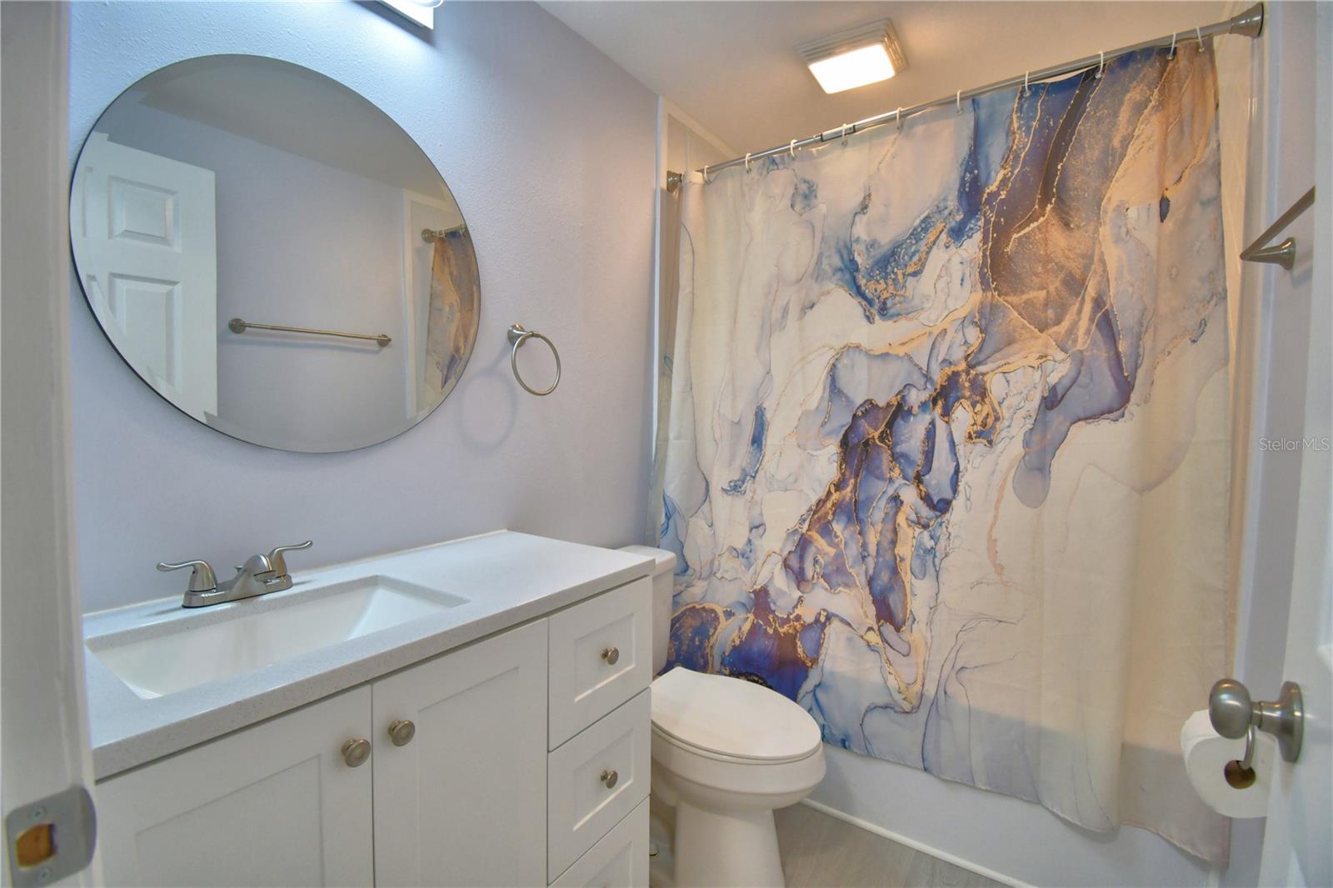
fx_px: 555
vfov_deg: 77.3
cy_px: 444
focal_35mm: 15
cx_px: 666
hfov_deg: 100.4
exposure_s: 1/80
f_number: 4.5
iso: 400
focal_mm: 10
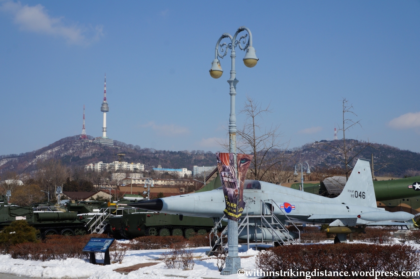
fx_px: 612
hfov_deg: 37.9
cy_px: 140
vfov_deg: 25.7
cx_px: 210
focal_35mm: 52
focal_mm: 35
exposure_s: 1/500
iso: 200
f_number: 13
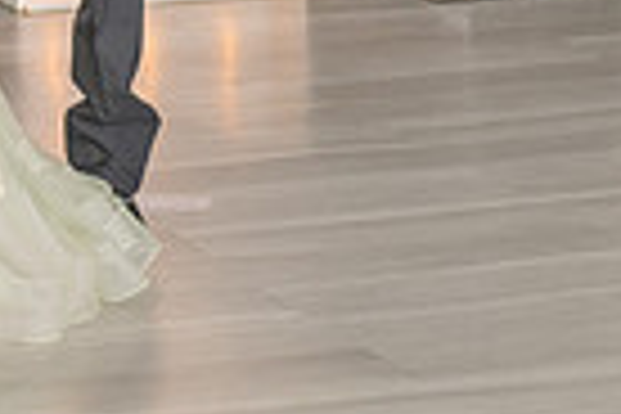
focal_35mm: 210
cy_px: -281
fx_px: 3622
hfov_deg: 9.4
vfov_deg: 6.4
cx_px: -428
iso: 500
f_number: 3.5
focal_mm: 50
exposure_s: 1/160
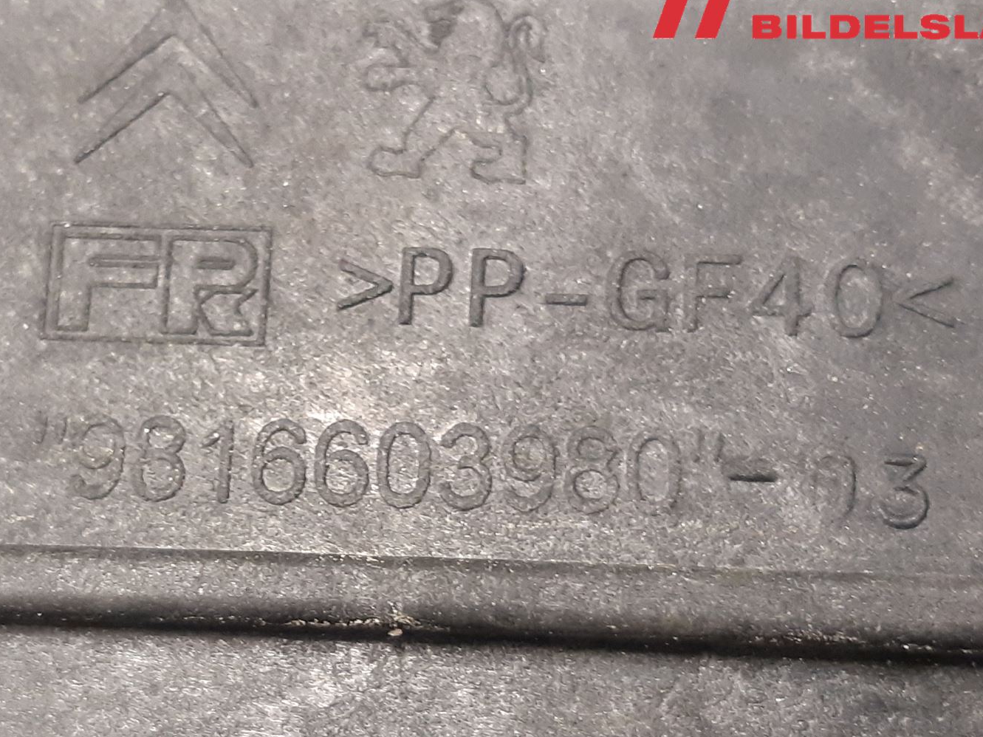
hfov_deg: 46.3
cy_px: 481
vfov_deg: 35.7
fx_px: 1136
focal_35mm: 40
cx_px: 350
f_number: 1.7
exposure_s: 1/25
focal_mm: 3.93
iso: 250
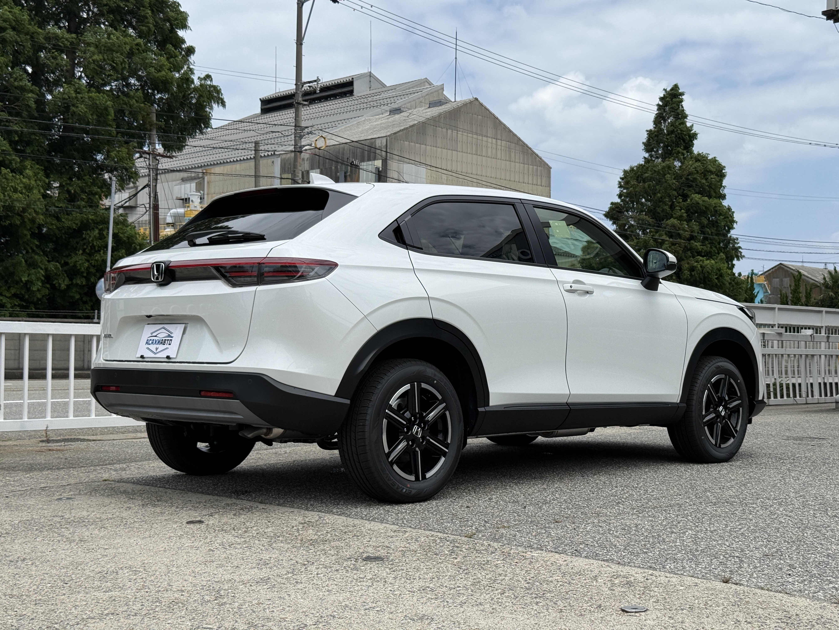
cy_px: 315
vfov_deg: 30.3
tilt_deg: +2.4
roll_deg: -1.5
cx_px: 420
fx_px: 1163
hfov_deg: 39.7
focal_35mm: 48
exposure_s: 1/7143
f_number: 1.78
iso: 64
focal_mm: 6.76
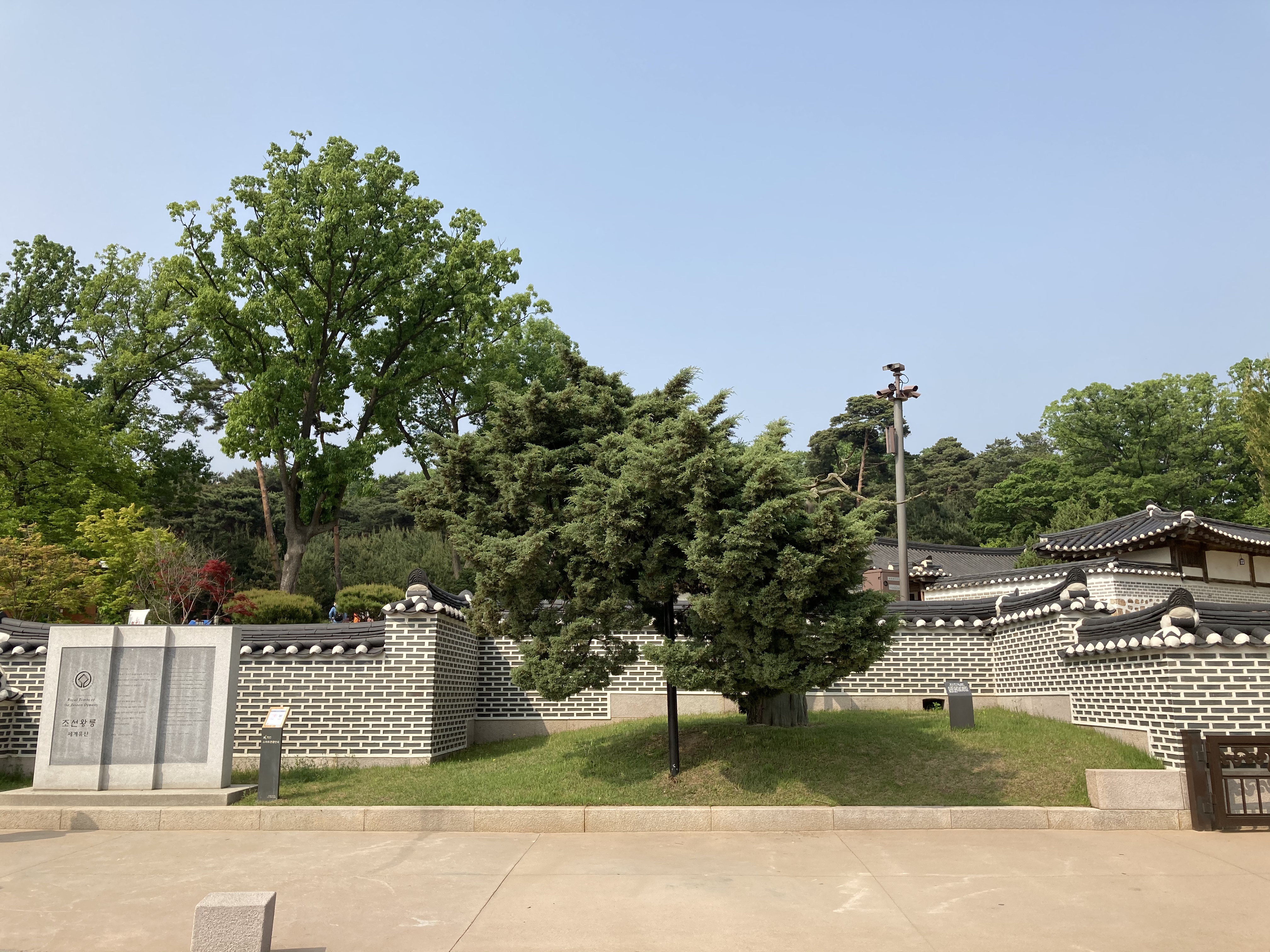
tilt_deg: +12.7
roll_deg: +0.0
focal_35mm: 28
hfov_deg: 63.4
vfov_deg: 49.7
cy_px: 476
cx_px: 635
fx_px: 1027
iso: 20
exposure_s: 1/1845
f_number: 1.8
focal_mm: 3.99
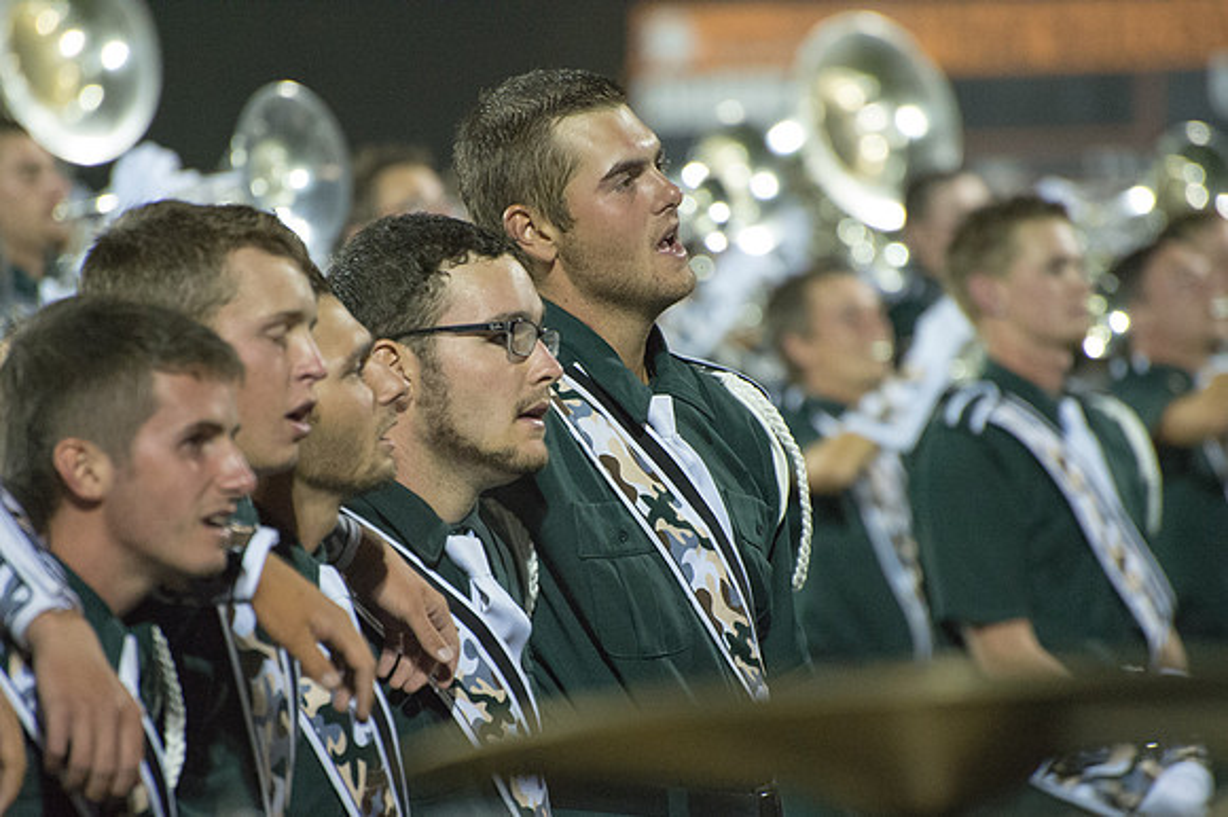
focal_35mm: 337
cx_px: 593
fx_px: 11480
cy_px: 459
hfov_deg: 6.1
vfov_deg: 4.1
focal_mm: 300
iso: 12800
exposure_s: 1/160
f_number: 5.6
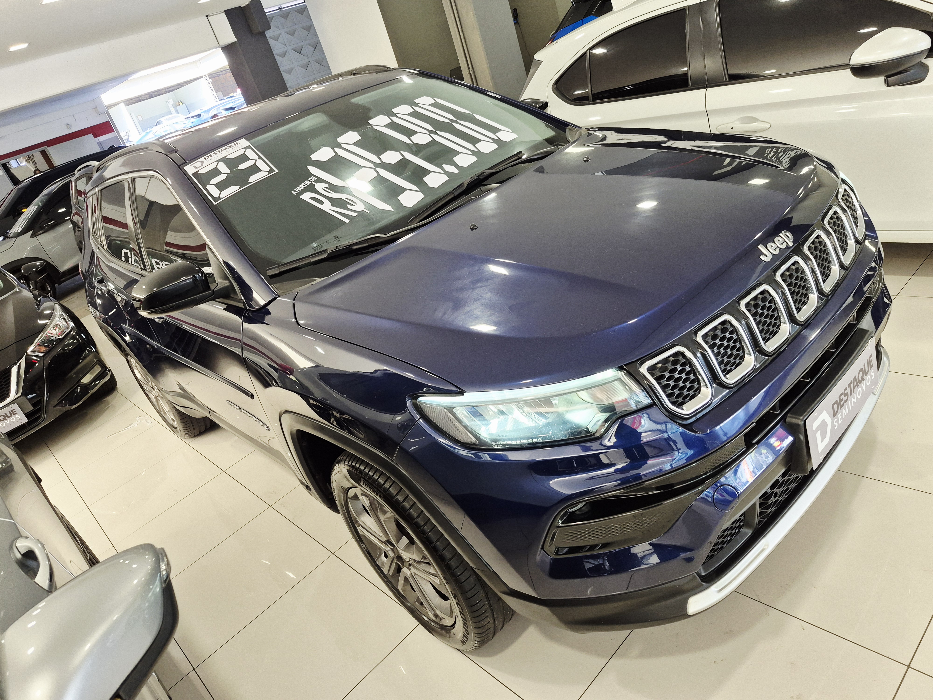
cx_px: 466
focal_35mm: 23
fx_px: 620
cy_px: 350
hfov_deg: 73.9
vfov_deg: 58.9
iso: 160
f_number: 1.8
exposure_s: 1/120
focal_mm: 5.4
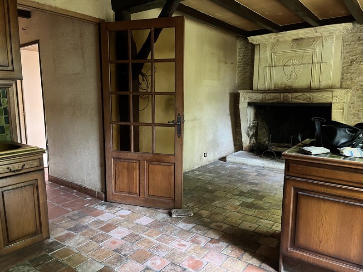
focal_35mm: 26
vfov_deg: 53.1
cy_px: 136
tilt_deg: -9.1
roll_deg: +0.8
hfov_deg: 67.3
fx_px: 273
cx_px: 182
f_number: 1.6
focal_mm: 5.1
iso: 640
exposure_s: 1/32
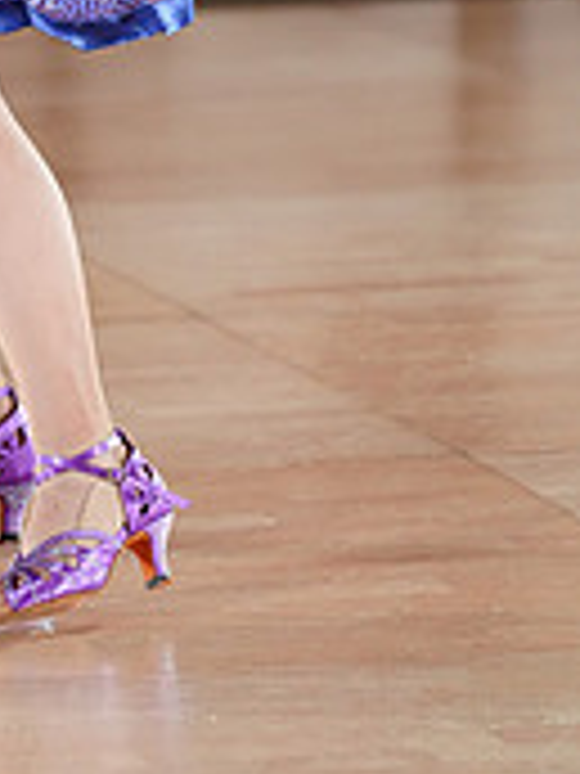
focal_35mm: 393
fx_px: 8780
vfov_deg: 5.0
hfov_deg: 3.8
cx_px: -281
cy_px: -454
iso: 3200
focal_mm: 121
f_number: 2.8
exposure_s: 1/400
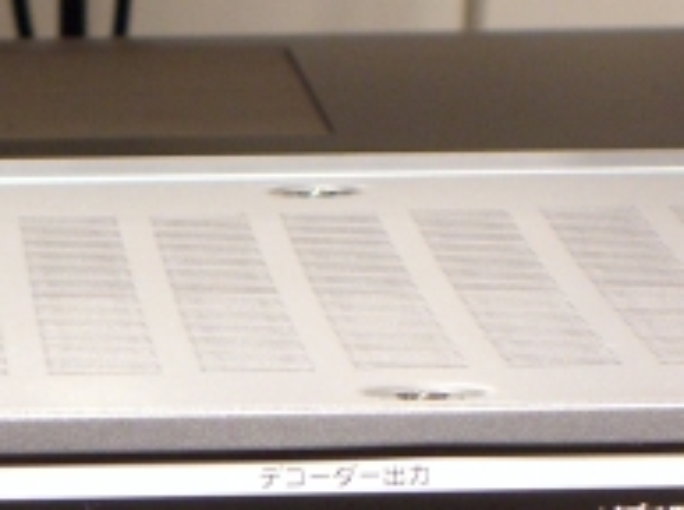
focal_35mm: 379
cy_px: 638
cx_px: 96
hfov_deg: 5.2
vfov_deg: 3.9
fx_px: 7475
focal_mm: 23.7
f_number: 5.1
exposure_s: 1/5
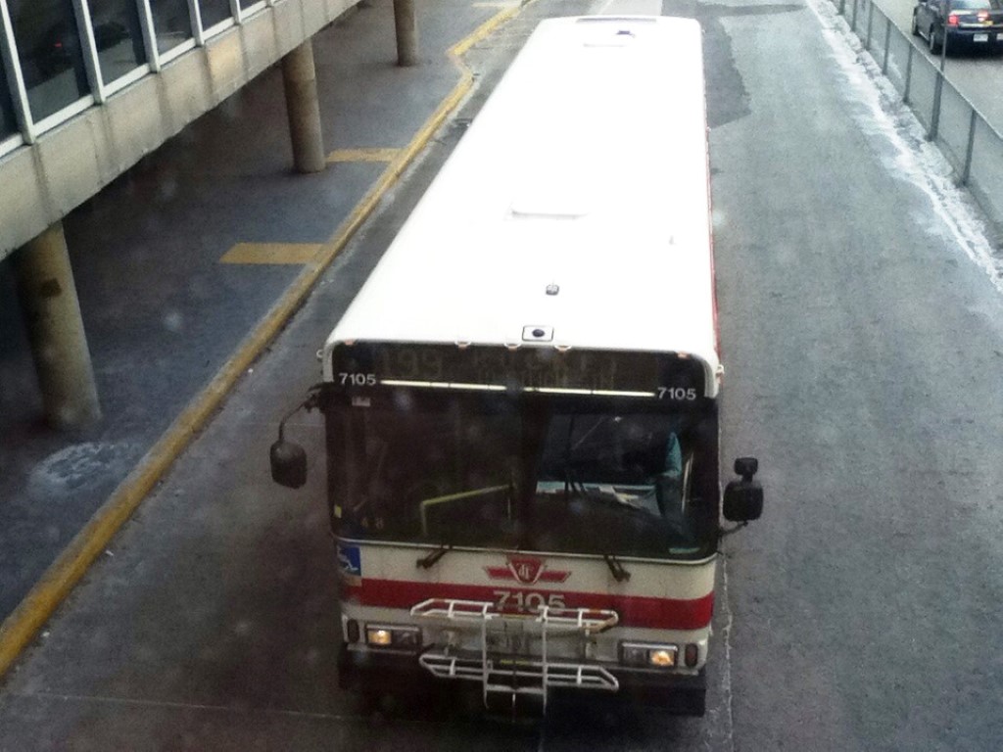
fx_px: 927
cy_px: 376
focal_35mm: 32
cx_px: 502
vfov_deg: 44.2
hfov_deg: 56.8
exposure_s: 1/256
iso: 80
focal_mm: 3.85
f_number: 2.4
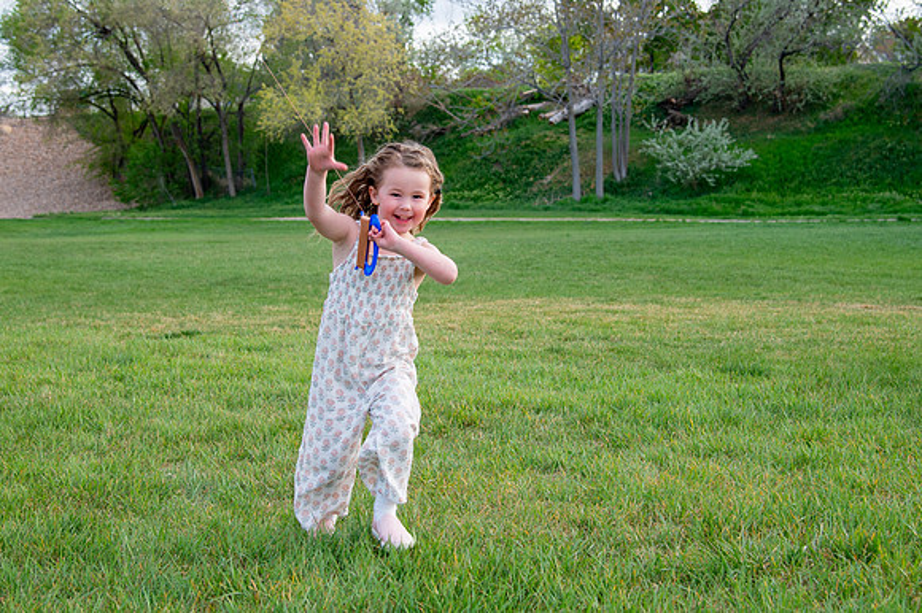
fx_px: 1361
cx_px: 461
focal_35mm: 53
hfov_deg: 37.4
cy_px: 227
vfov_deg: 25.3
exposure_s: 1/400
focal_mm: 40
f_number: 5
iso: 200
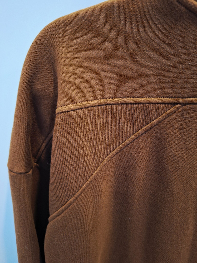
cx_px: 98
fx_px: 175
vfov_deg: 73.9
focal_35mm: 23
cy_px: 132
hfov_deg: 58.9
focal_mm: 5.54
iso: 320
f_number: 1.8
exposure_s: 1/24
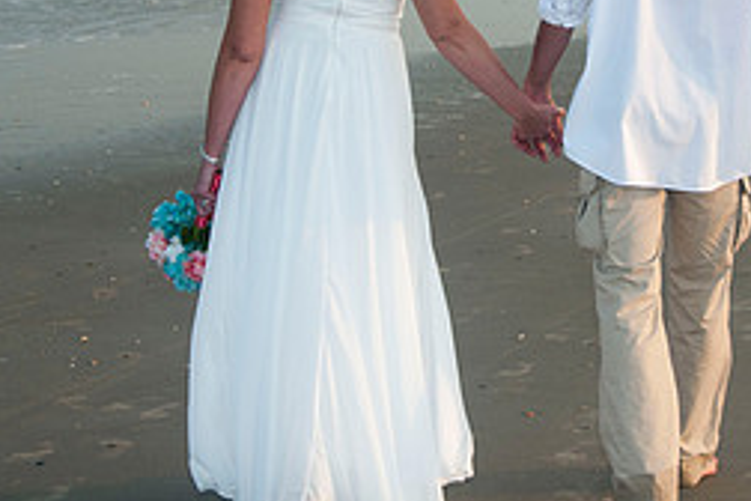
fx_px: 2733
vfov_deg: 10.4
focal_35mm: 131
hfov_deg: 15.6
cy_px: 1
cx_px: 480
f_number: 5.6
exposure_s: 1/250
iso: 100
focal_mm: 38
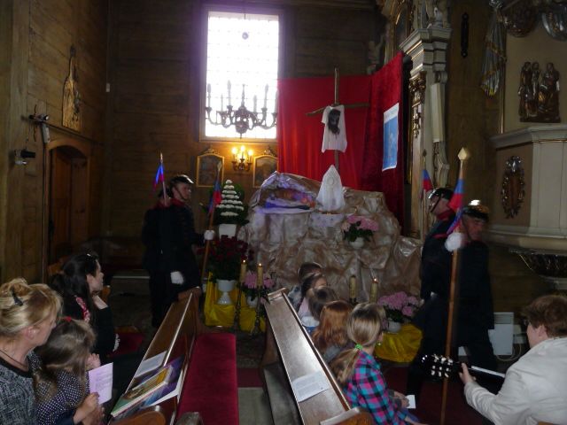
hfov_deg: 63.4
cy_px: 212
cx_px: 284
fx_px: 459
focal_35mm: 28
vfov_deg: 49.7
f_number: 3.3
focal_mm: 4.7
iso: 250
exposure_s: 1/30
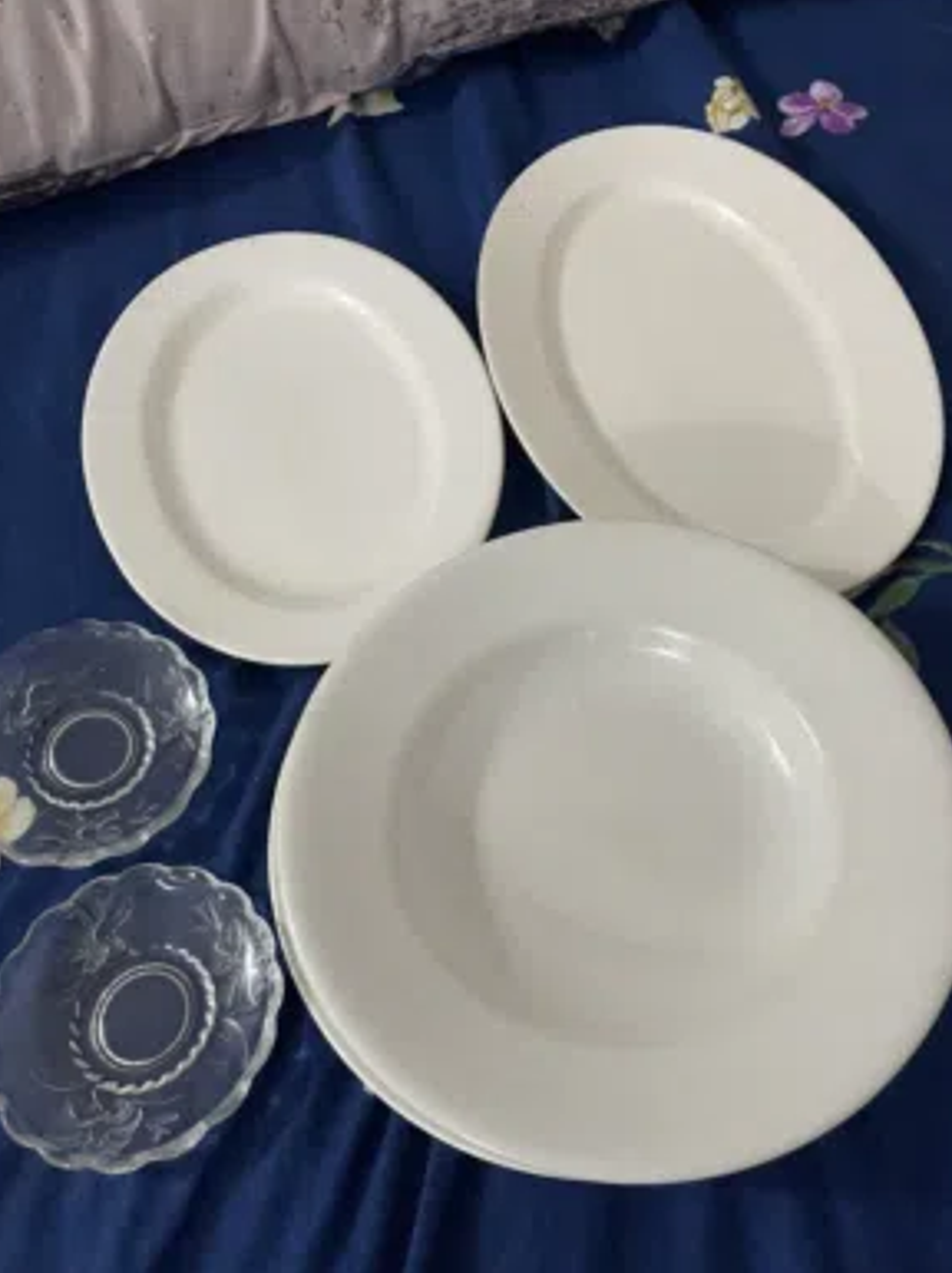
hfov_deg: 53.0
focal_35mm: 26
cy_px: 618
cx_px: 473
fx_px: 955
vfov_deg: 67.3
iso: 320
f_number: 1.6
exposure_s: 1/53
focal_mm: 5.1
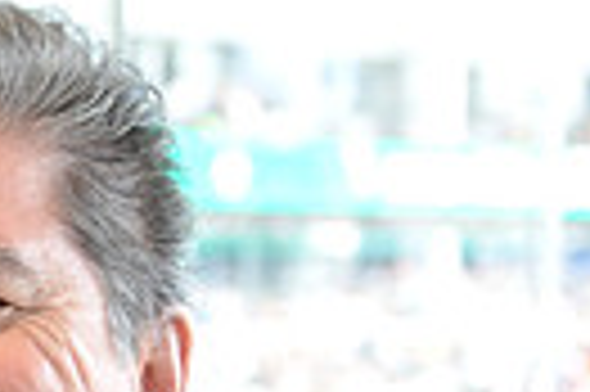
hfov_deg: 11.8
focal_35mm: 168
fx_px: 2750
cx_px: -243
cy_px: 424
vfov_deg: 8.1
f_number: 3.5
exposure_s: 1/80
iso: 250
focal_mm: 38
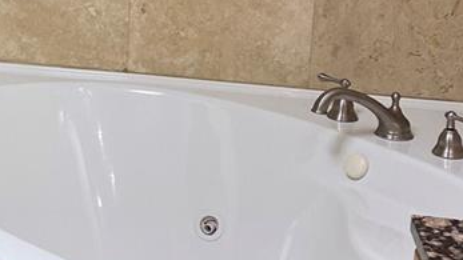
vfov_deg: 12.0
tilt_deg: -7.6
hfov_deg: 20.3
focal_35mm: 98
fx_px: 1203
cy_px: -81
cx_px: -108
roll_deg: -1.4
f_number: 1.8
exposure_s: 1/60
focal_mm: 4.25
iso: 125
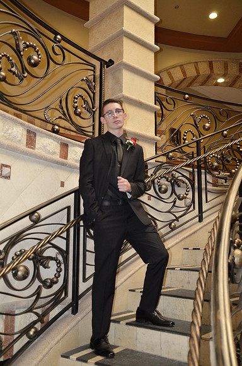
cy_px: 183
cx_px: 121
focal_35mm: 34
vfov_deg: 55.2
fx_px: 350
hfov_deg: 38.2
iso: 1600
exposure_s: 1/60
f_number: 3.5
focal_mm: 23
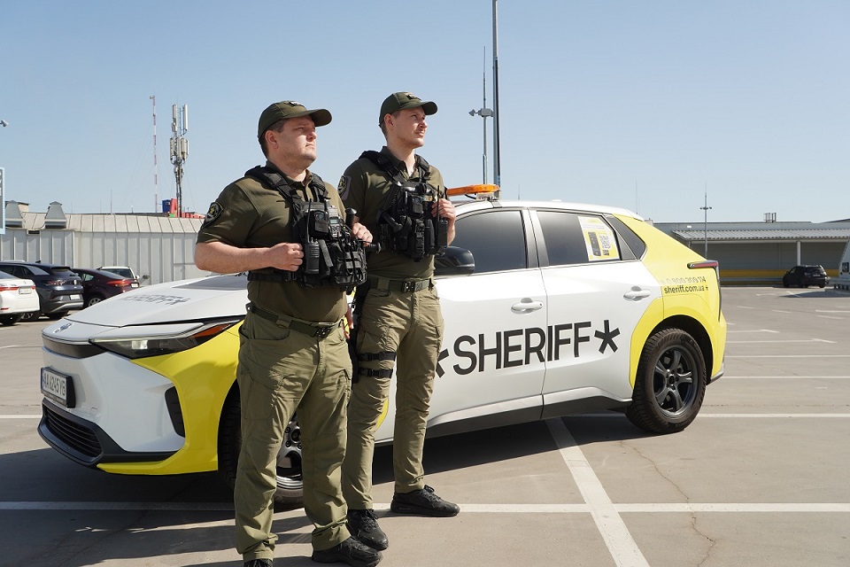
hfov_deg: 55.1
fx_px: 815
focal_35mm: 34
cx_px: 425
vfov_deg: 38.4
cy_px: 284
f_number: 7.1
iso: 100
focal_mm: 23
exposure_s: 1/320
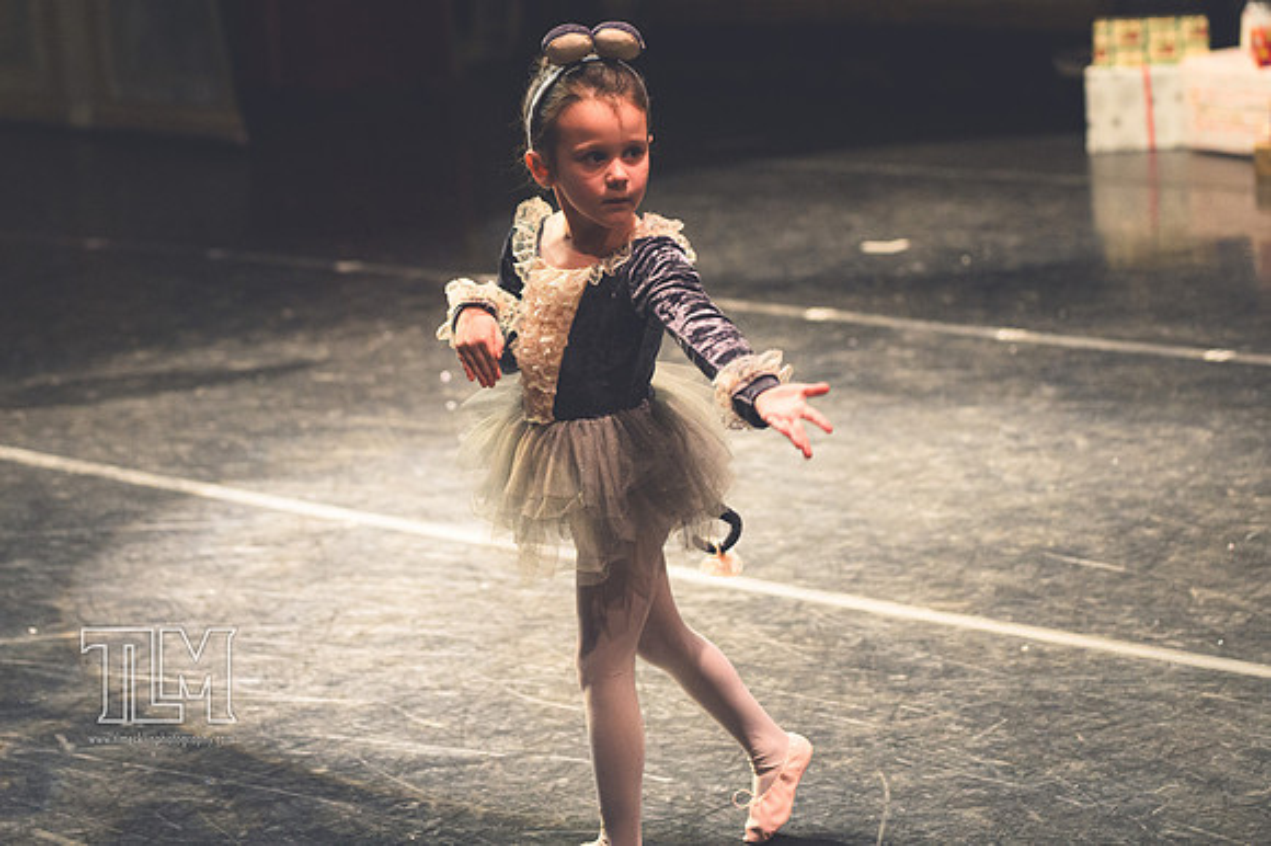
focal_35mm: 105
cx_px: 636
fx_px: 3705
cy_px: 423
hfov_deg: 19.5
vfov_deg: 13.0
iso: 3200
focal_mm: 70
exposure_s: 1/400
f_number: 2.8
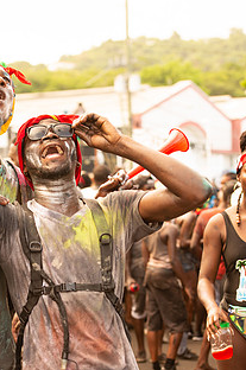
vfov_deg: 20.2
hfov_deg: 13.5
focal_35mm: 101
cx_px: 74
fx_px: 1039
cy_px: 245
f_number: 5
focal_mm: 70
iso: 720
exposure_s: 1/320
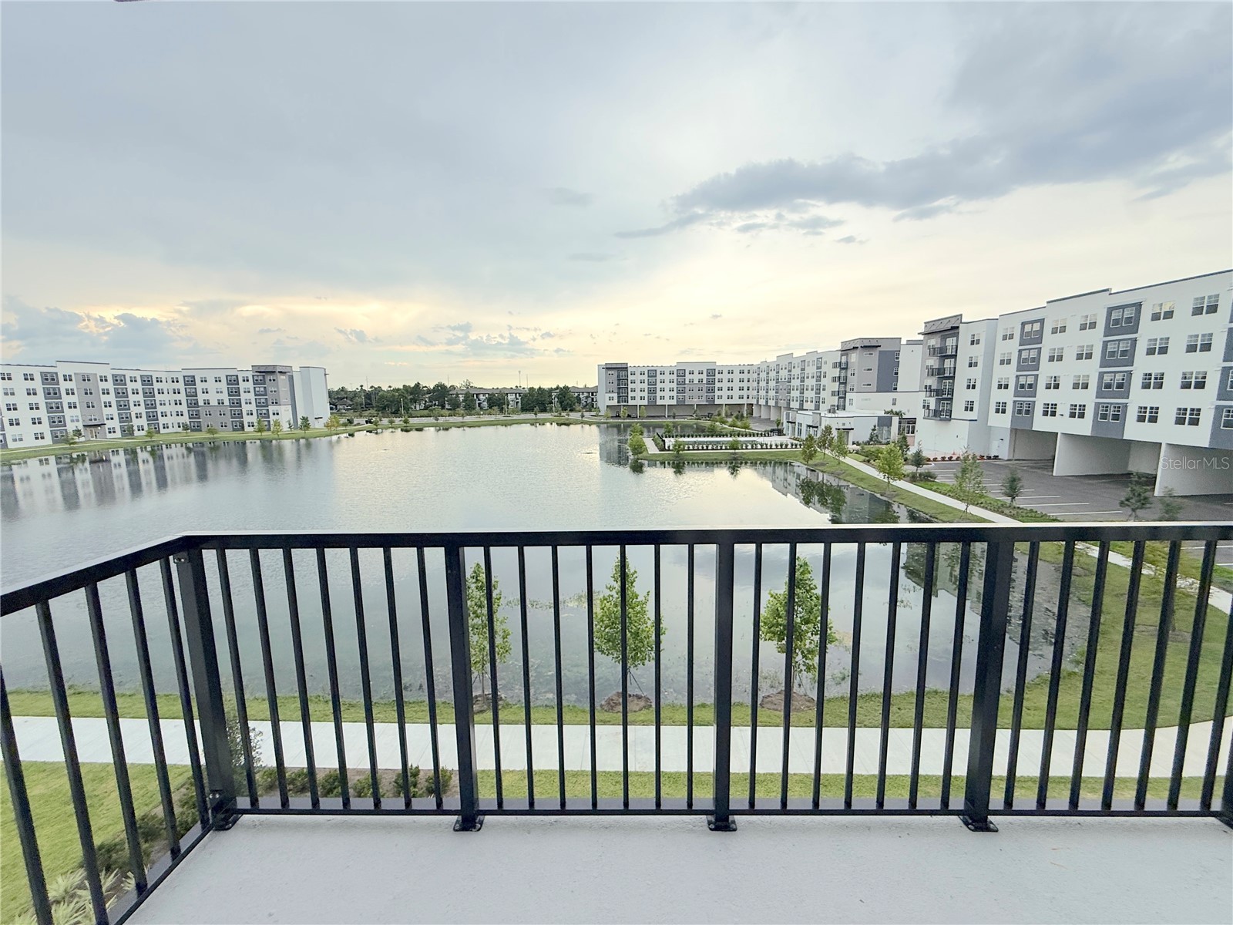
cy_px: 462
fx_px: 499
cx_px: 616
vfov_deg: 85.7
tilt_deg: -7.3
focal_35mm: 14
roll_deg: +0.9
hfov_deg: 102.1
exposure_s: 1/479
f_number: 2.2
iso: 50
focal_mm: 2.22
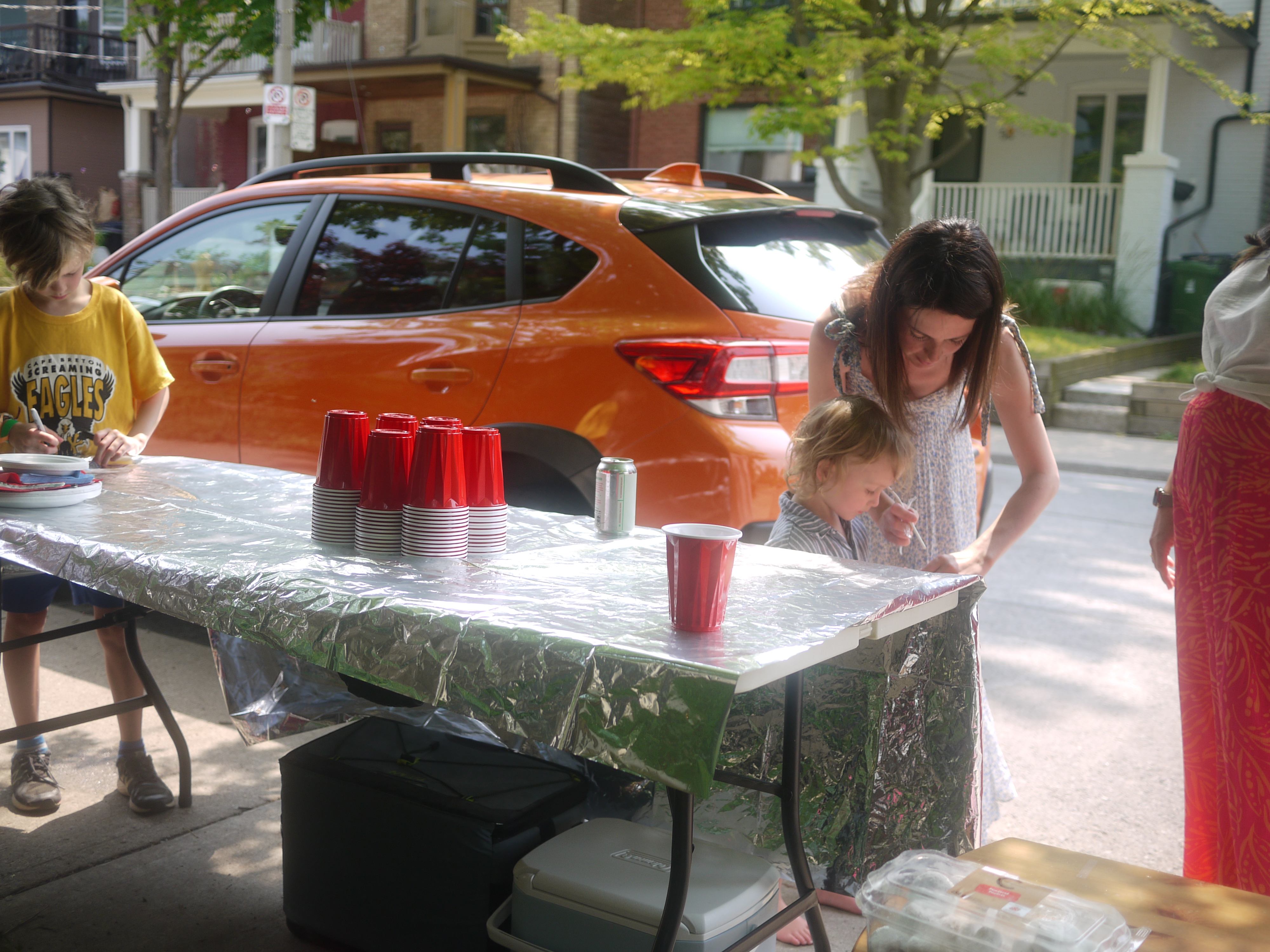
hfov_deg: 46.8
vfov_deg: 36.0
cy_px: 476
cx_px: 635
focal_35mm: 40
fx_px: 1468
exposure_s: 1/800
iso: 100
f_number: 1.8
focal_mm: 20
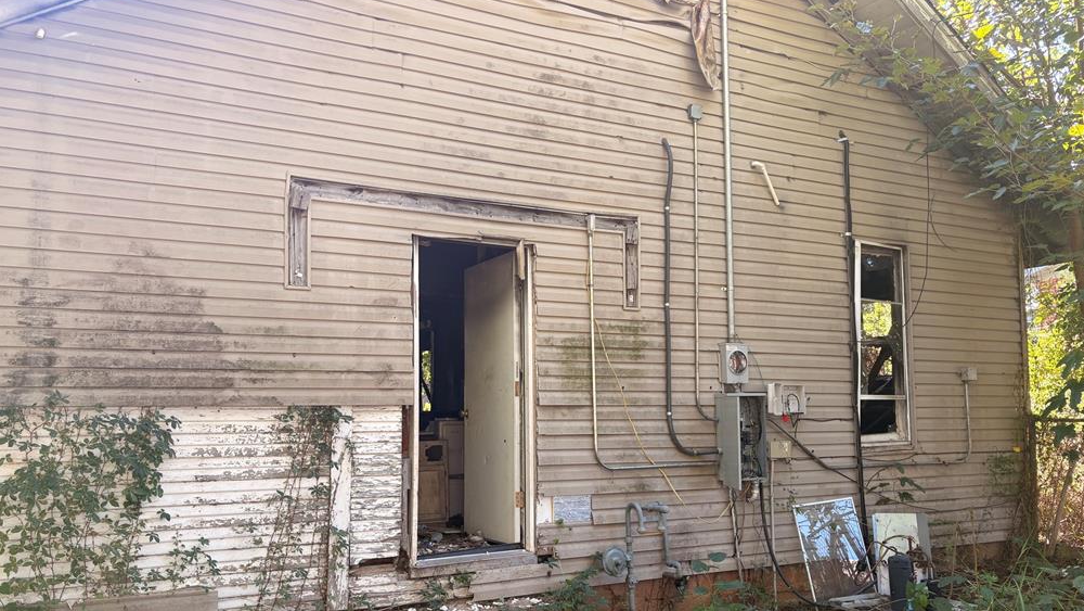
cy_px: 352
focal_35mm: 29
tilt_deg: +4.8
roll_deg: +0.3
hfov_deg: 66.1
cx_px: 537
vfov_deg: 40.1
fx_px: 834
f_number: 1.6
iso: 32
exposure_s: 1/129
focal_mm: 5.96
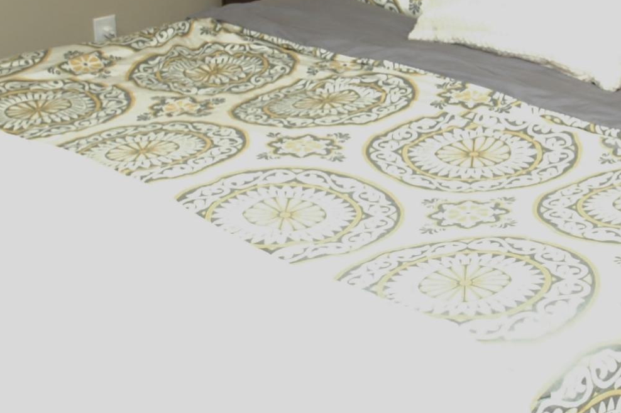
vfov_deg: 16.4
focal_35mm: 82
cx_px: 448
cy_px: 44
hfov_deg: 24.6
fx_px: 1413
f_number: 4.5
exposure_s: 1/80
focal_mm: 18
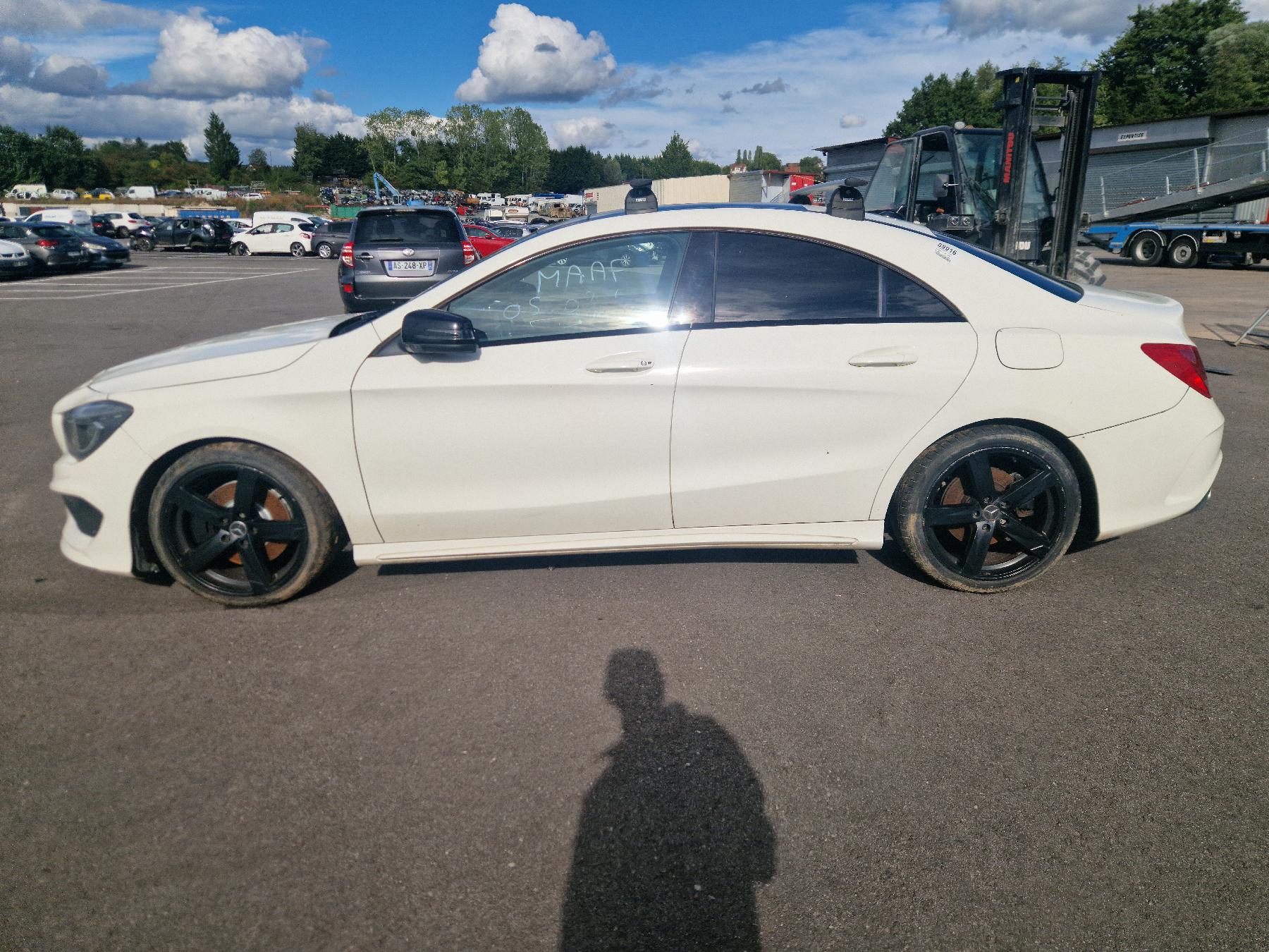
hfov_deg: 73.9
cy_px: 476
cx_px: 634
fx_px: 843
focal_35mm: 23
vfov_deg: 58.9
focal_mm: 5.4
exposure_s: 1/3333
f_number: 1.8
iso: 50
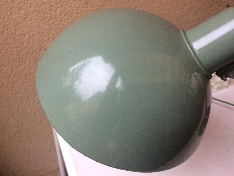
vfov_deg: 48.2
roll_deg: -6.6
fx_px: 196
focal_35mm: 29
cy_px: 88
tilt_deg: -41.4
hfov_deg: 61.7
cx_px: 117
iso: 160
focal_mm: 4.15
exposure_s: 1/33
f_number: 2.2
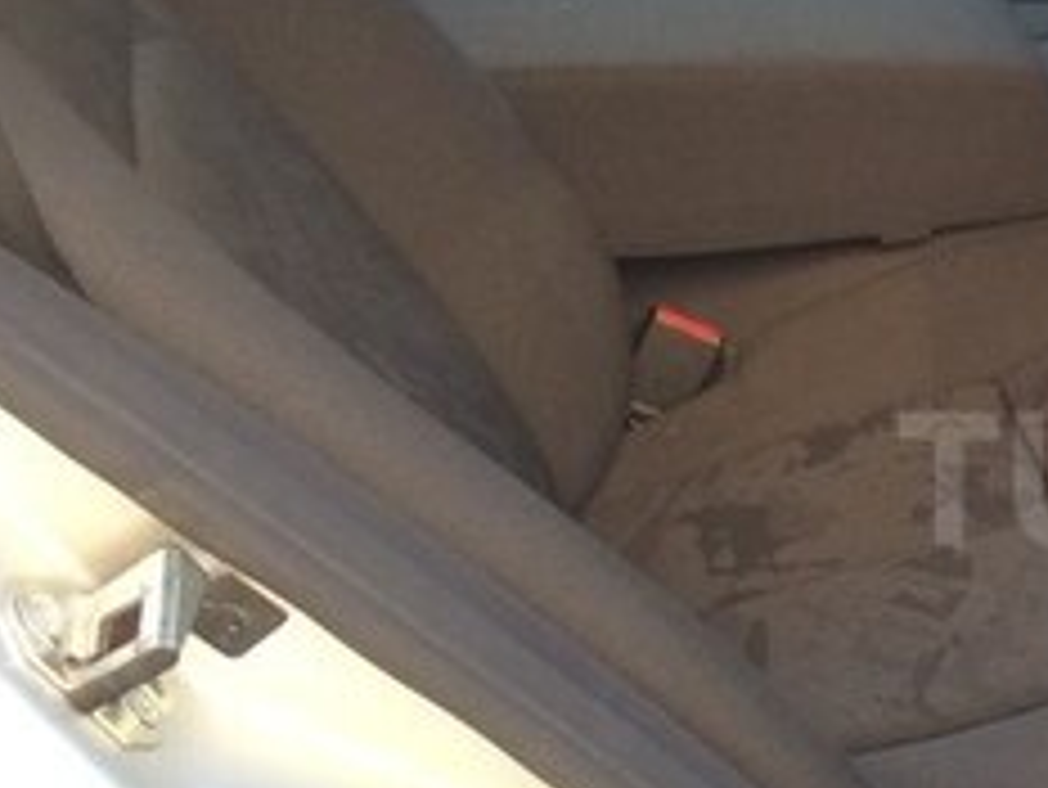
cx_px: 1358
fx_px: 2484
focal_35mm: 82
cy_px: 480
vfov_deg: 18.0
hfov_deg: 21.6
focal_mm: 4.15
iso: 40
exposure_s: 1/33
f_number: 2.2
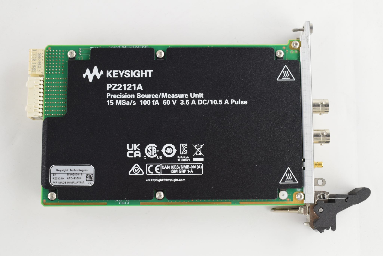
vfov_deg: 23.8
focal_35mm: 57
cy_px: 128
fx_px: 606
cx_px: 192
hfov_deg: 35.1
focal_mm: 38
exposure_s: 1/30
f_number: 10
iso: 400
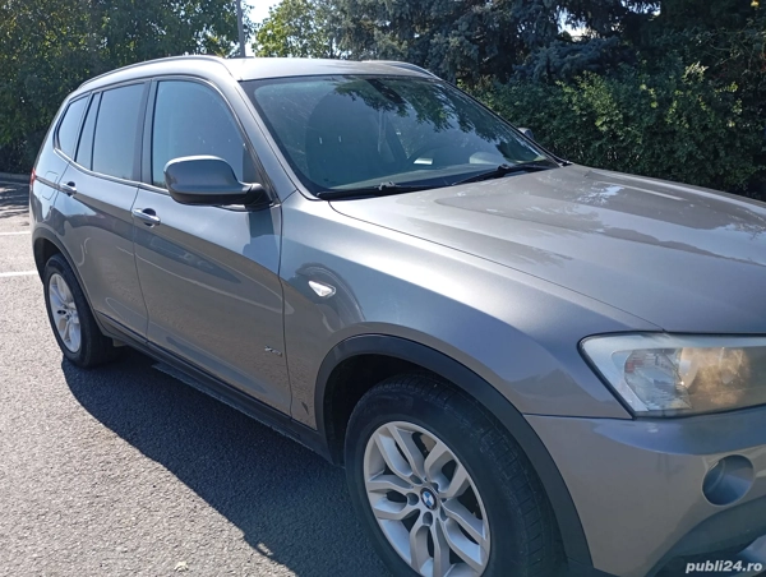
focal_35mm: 28
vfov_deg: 49.9
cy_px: 288
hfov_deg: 63.4
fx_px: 621
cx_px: 383
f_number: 1.8
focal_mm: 4.27
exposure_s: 1/326
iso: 101
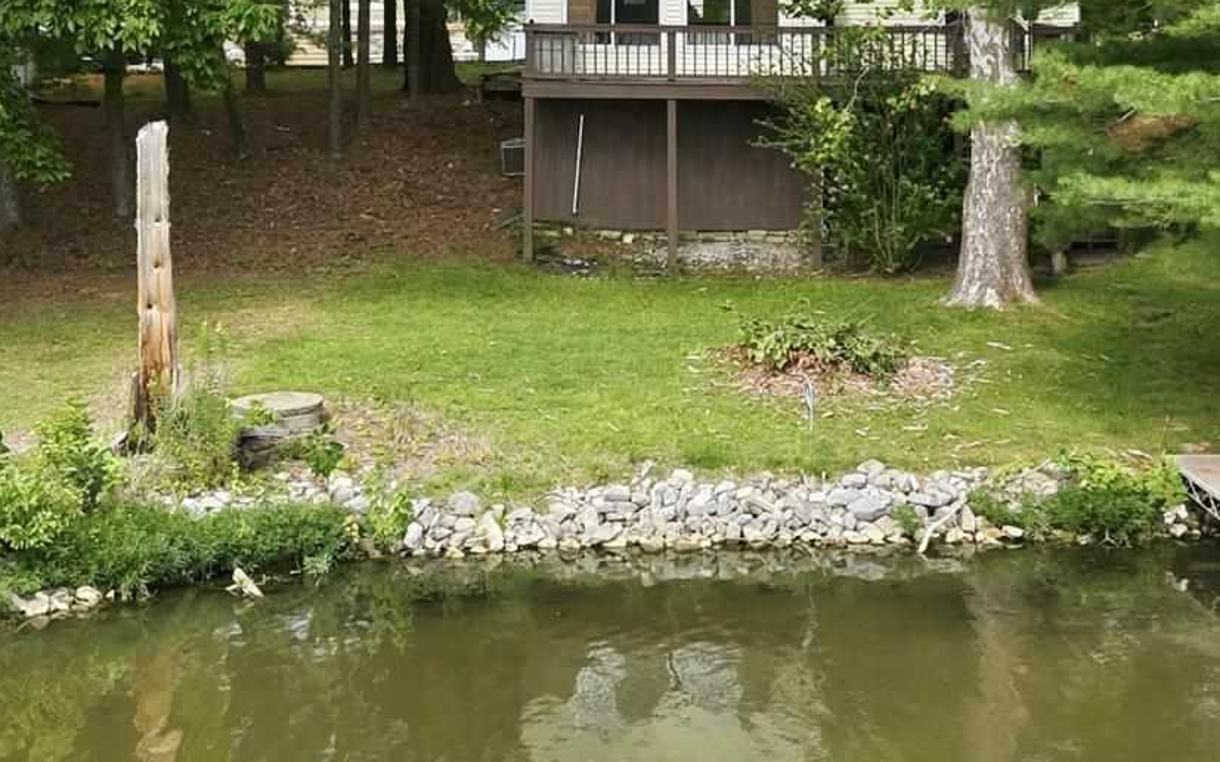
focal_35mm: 77
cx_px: 777
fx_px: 2560
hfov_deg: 26.7
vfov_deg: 16.6
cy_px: 32
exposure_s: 1/2000
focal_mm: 8.7
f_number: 1.8
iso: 190
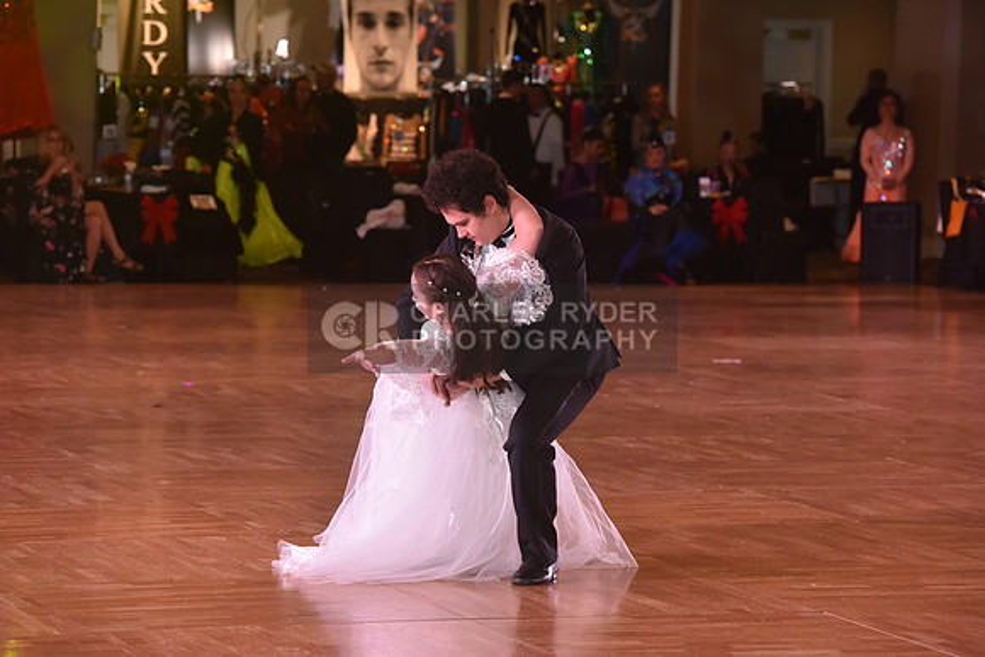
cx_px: 492
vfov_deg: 9.2
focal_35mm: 150
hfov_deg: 13.7
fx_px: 4105
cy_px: 328
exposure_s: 1/200
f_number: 5
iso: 1600
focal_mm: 150
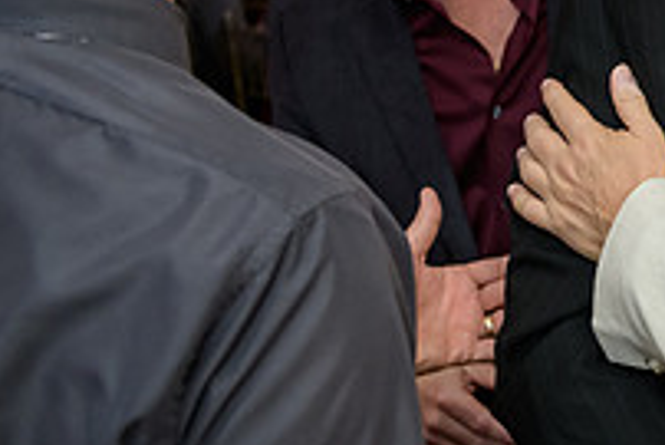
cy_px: -138
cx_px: 1041
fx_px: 1793
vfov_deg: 13.6
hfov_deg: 18.3
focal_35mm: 97
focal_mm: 28
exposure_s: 1/125
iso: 1000
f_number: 3.2
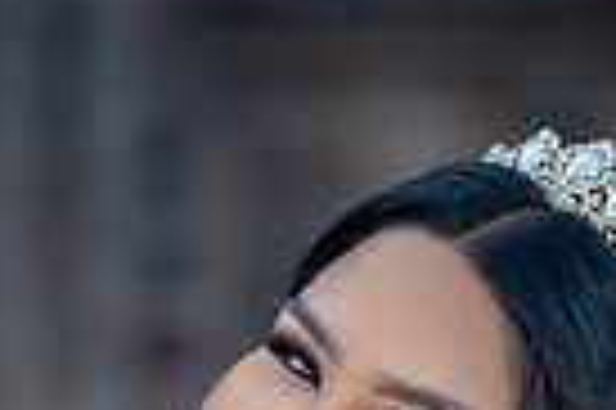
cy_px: 874
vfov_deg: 4.8
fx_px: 4785
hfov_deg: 7.4
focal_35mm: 280
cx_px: 265
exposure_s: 1/1250
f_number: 1.8
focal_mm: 85
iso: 125
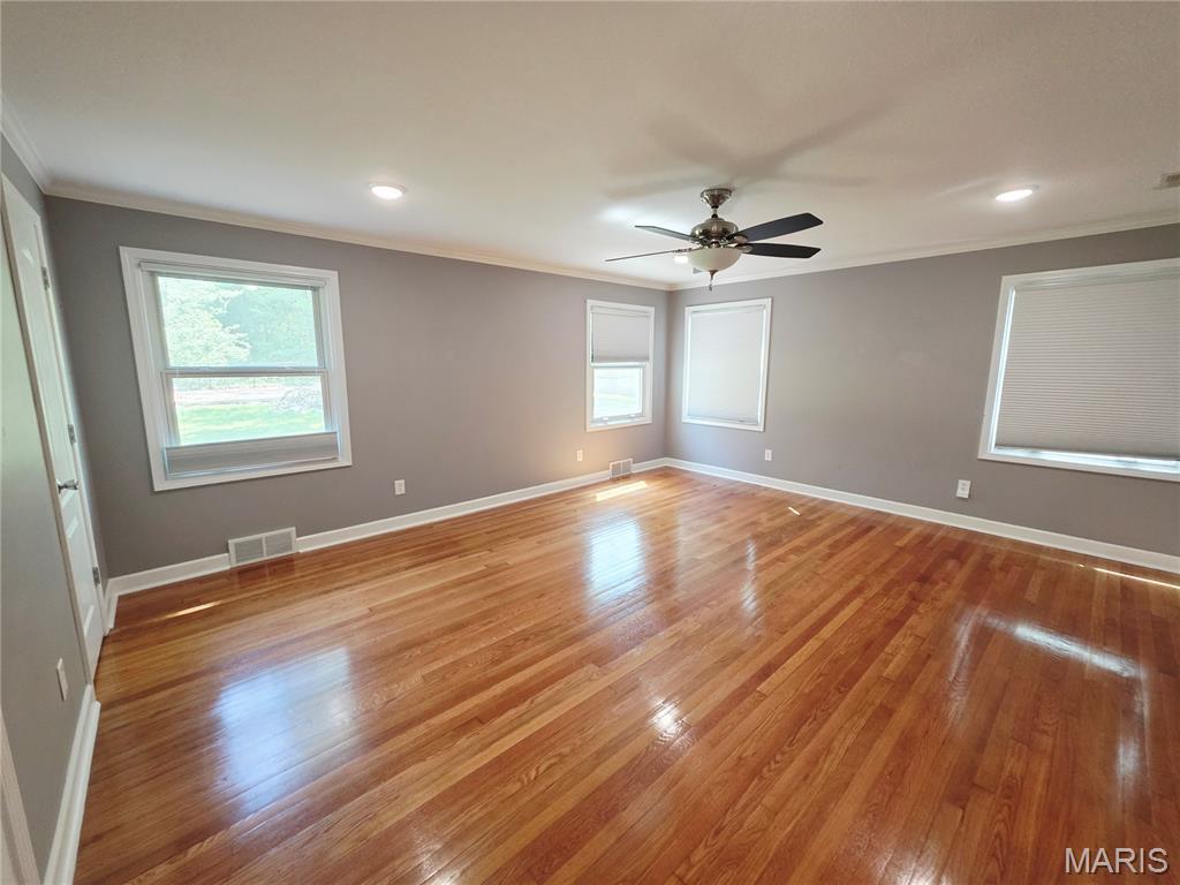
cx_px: 590
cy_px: 442
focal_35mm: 13
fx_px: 443
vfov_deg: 89.9
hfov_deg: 106.2
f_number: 1.9
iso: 320
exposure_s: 1/60
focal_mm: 2.2
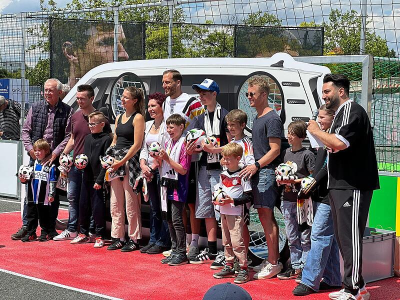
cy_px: 150
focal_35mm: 77
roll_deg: -0.1
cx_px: 200
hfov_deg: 25.3
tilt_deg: -2.3
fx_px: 890
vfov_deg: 19.1
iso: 32
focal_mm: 9
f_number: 2.8
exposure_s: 1/881
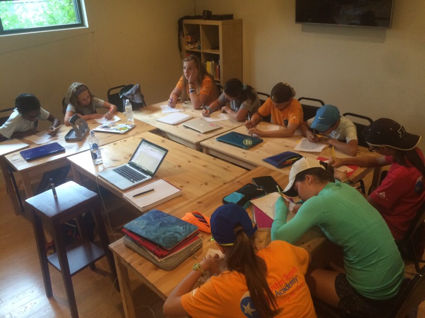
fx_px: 356
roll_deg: +0.5
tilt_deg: -26.8
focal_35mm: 29
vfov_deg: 48.2
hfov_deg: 61.7
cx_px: 212
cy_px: 159
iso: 125
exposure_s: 1/30
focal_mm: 4.15
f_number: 2.2
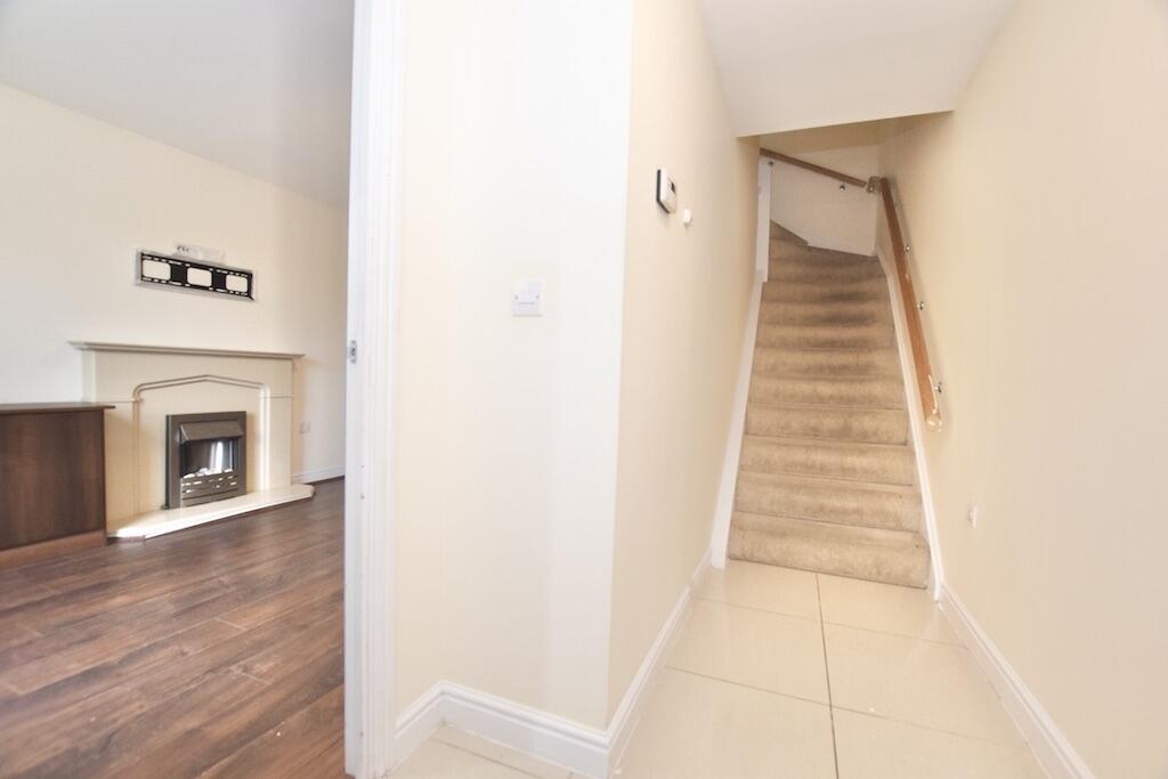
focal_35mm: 15
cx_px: 584
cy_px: 390
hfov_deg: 100.4
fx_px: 487
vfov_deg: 77.3
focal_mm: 10
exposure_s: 1/100
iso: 800
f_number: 5
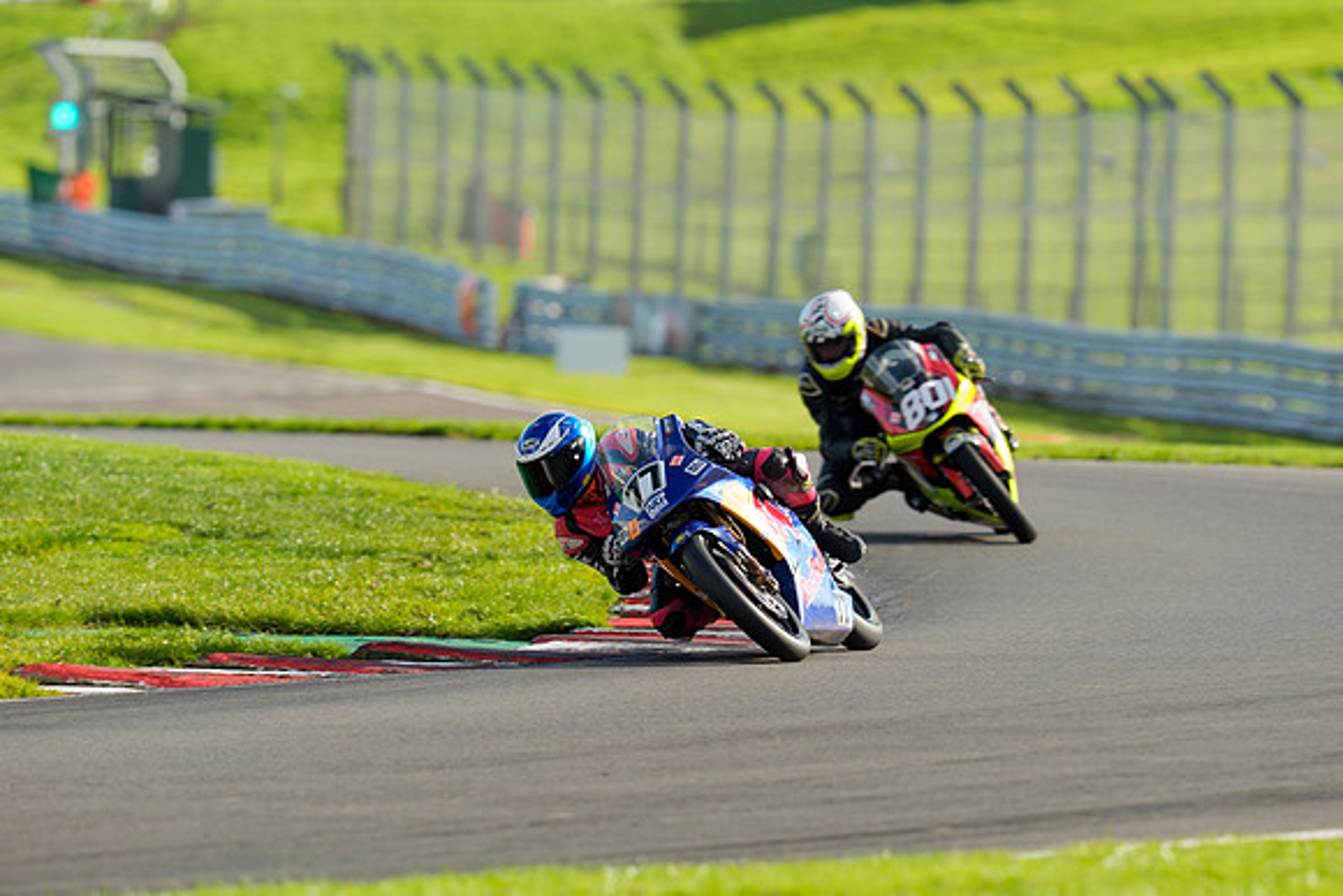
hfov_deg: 4.6
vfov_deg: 3.1
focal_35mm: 448
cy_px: 445
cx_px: 713
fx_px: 16729
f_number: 5.6
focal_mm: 400
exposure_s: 1/400
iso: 125
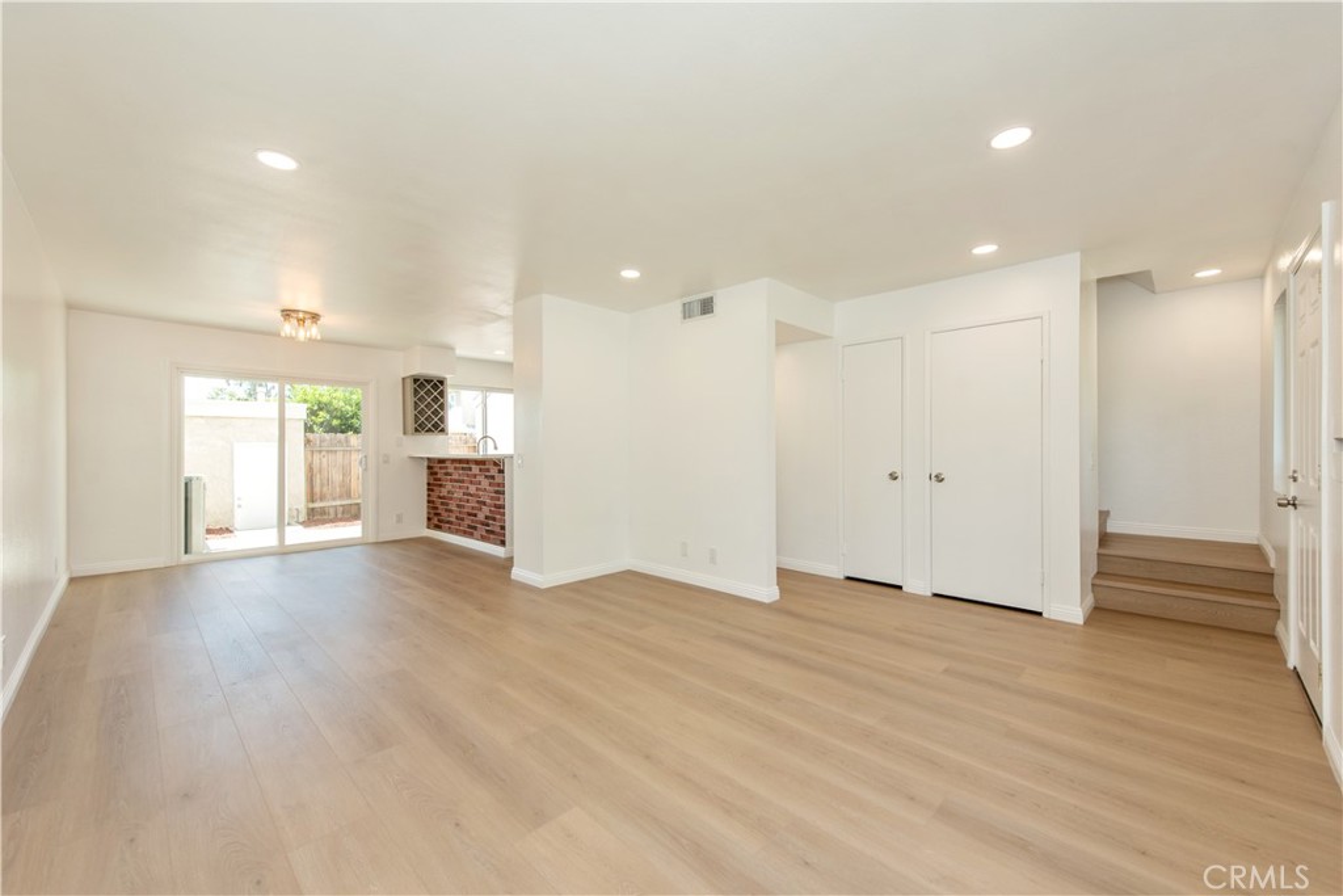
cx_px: 672
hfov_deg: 104.2
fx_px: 522
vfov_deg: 81.2
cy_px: 448
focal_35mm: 14
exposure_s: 1/125
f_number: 5.6
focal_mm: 14
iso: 280
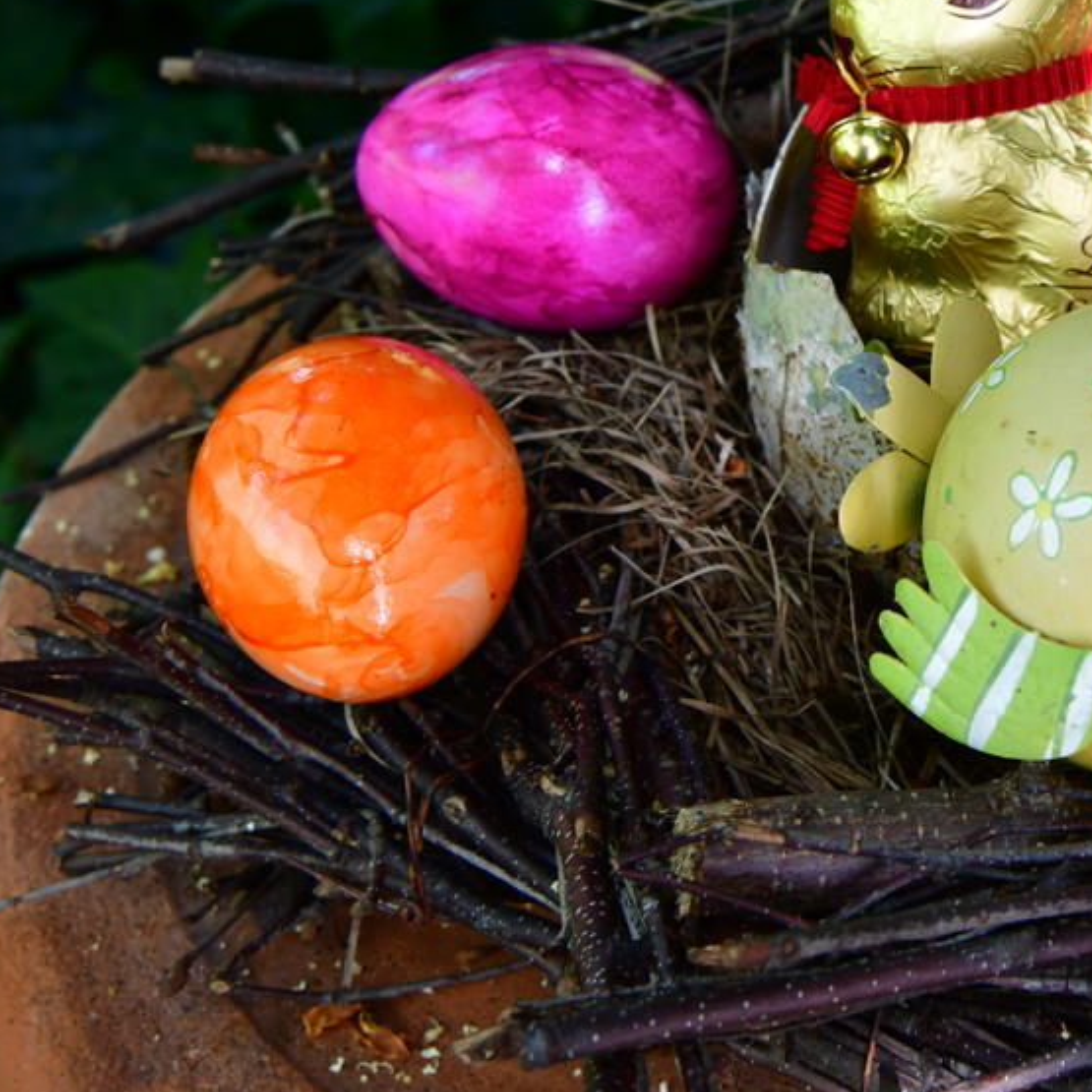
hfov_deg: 17.4
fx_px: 3498
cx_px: 1084
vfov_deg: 17.7
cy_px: 341
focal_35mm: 98
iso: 500
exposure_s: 1/30
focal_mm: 50
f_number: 11
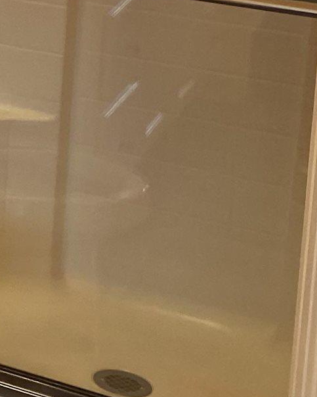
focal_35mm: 129
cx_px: -593
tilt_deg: -9.6
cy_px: -136
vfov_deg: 14.2
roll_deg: -0.1
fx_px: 1513
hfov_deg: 9.6
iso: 64
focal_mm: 4.25
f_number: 1.8
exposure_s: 1/60
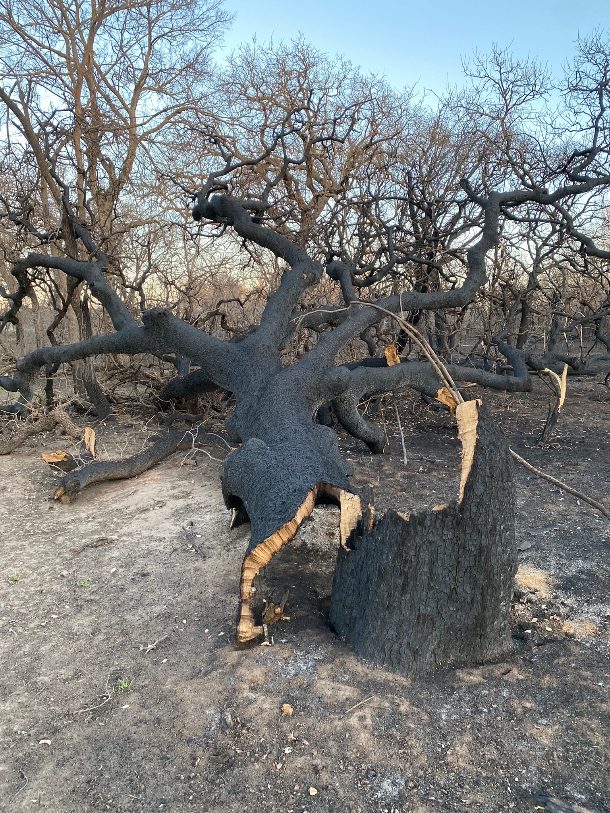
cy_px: 406
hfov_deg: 53.1
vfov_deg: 67.3
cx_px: 305
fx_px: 611
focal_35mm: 26
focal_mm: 4.25
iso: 125
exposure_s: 1/121
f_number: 1.8
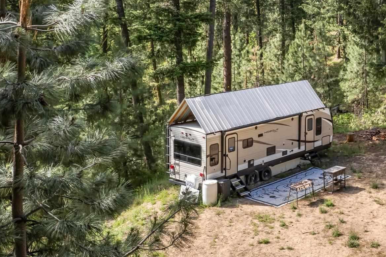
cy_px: 120
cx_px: 349
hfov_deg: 38.9
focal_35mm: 47
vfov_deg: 28.6
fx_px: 504
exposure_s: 1/730
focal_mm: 8.38
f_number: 2.8
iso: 100
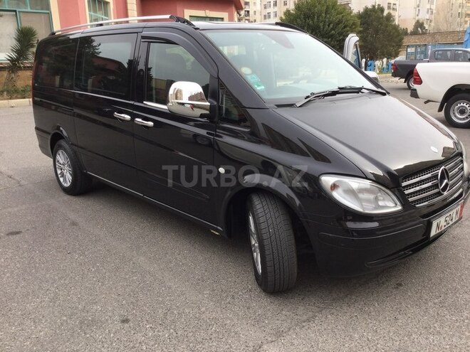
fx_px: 421
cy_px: 176
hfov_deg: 58.4
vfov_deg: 45.4
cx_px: 235
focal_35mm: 31
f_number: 2.4
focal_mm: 3.3
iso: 25
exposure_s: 1/362
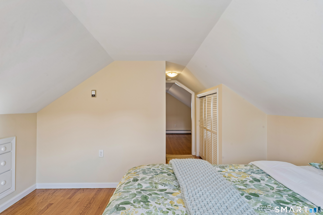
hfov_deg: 79.6
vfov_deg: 58.1
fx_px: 194
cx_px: 162
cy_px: 108
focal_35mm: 22
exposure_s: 1/10
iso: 400
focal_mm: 21.6
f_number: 13
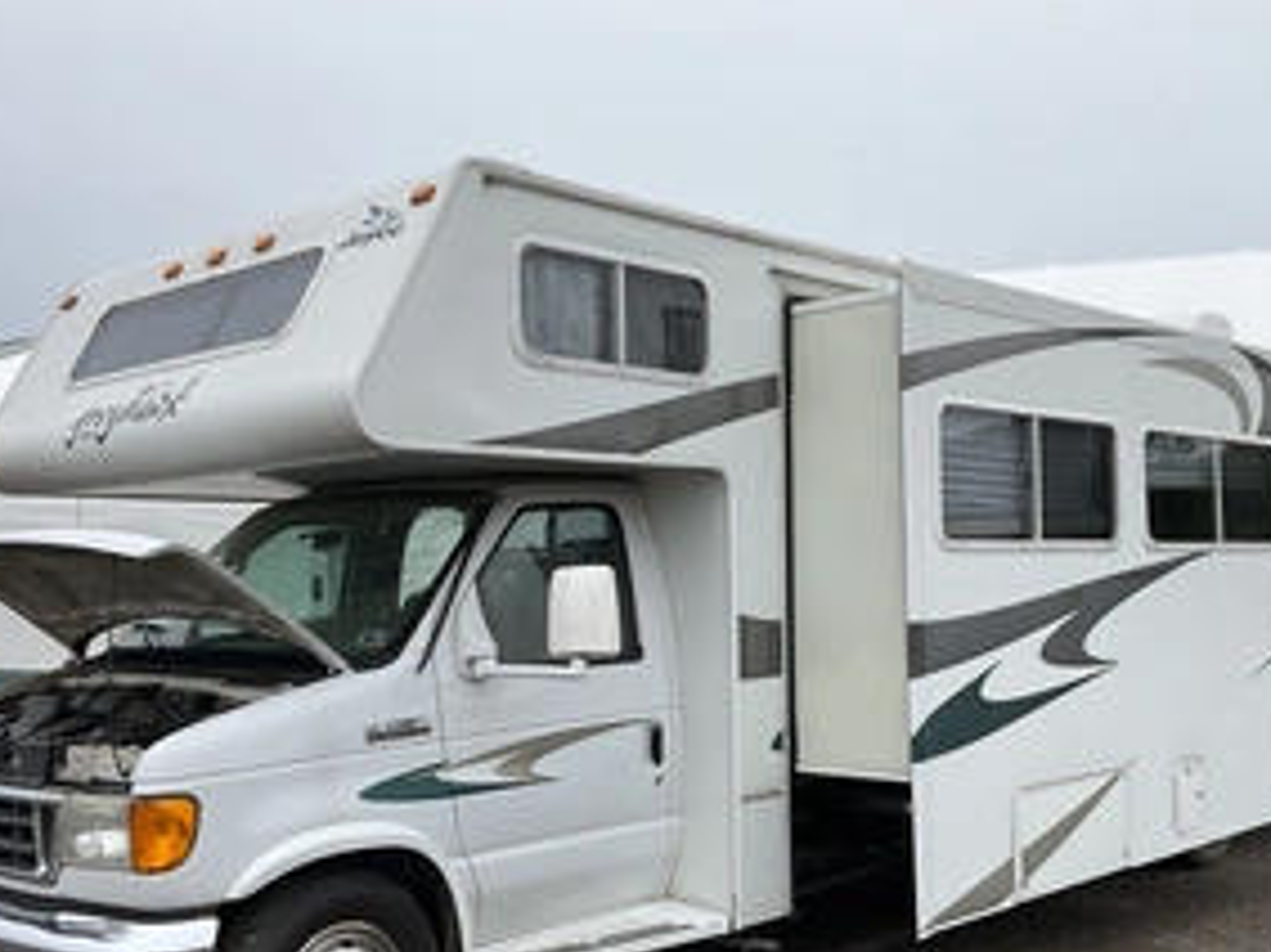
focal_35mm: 41
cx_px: 687
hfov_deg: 45.8
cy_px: 597
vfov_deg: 34.9
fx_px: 1505
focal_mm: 3
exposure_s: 1/1848
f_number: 1.8
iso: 25
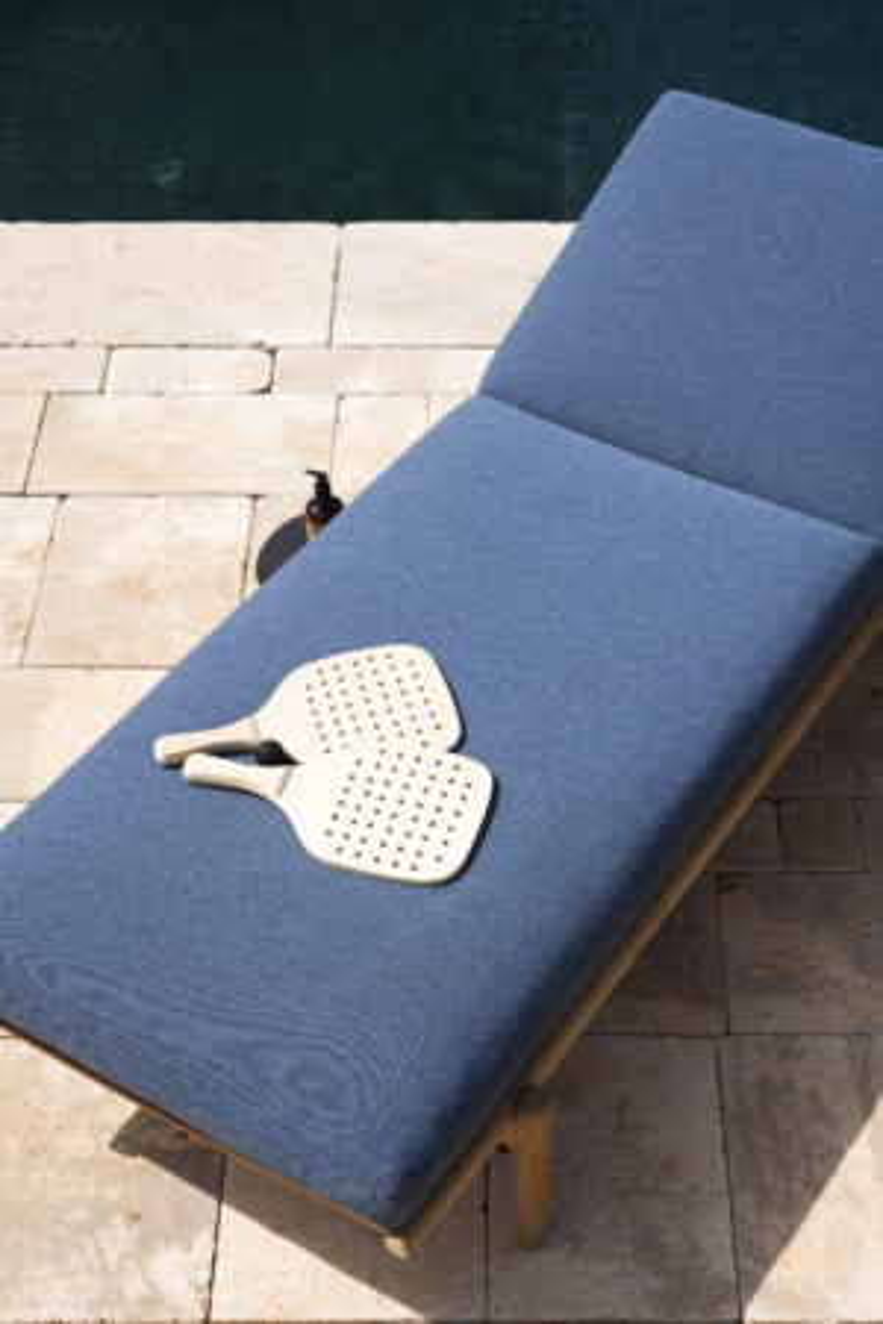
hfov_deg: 22.6
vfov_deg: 33.4
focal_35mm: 60
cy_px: 662
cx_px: 442
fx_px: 2207
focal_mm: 60
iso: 100
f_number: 6.3
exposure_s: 1/800
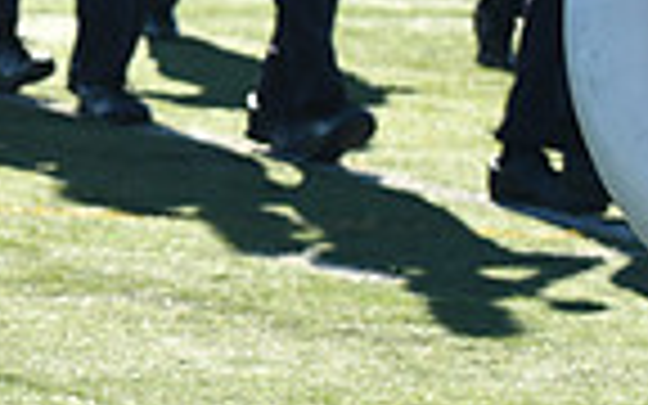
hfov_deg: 3.8
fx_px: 9784
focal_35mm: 554
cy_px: -434
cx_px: -531
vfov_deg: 2.4
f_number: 5.6
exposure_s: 1/800
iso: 250
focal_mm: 90
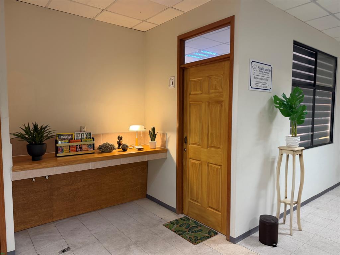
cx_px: 170
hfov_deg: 71.6
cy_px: 128
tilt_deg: -4.2
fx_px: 236
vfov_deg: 56.8
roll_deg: -0.7
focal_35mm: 24
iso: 250
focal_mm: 6.76
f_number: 1.78
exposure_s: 1/60
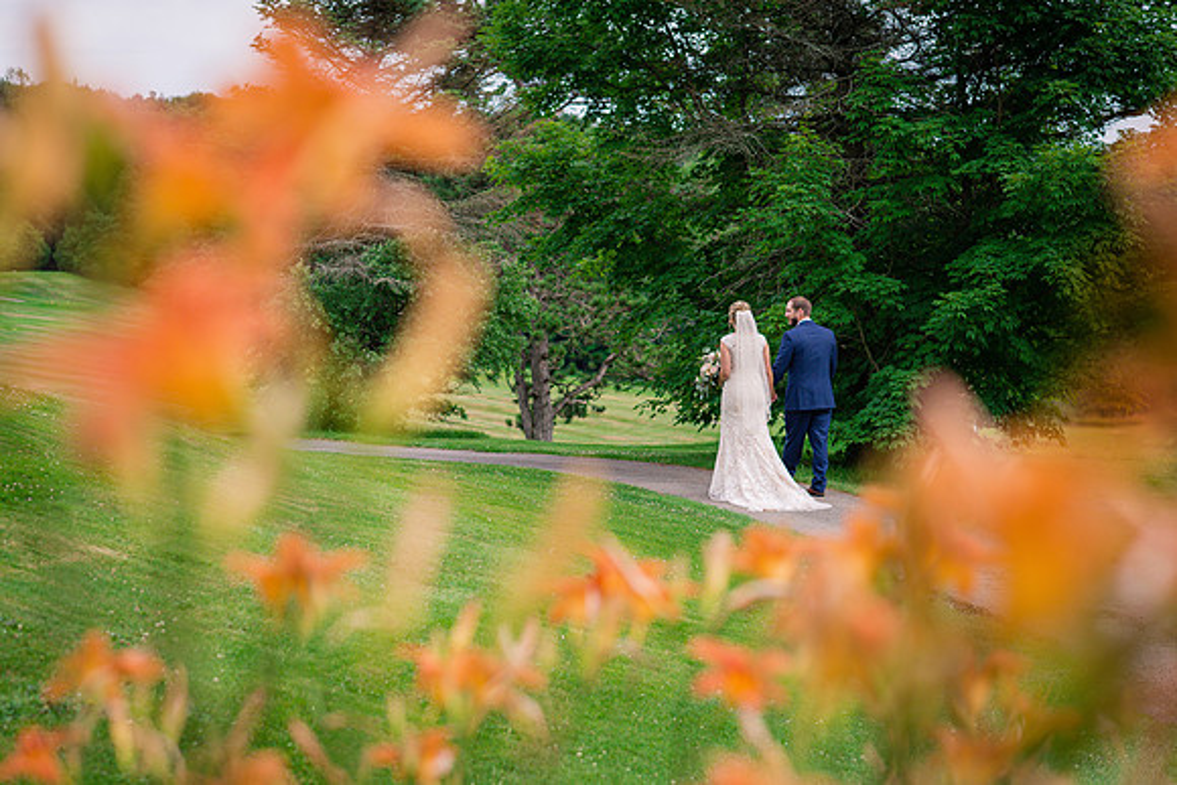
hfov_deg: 23.9
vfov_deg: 16.1
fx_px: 2780
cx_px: 588
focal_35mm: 85
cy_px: 392
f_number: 3.5
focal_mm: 85
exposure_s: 1/3200
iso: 400
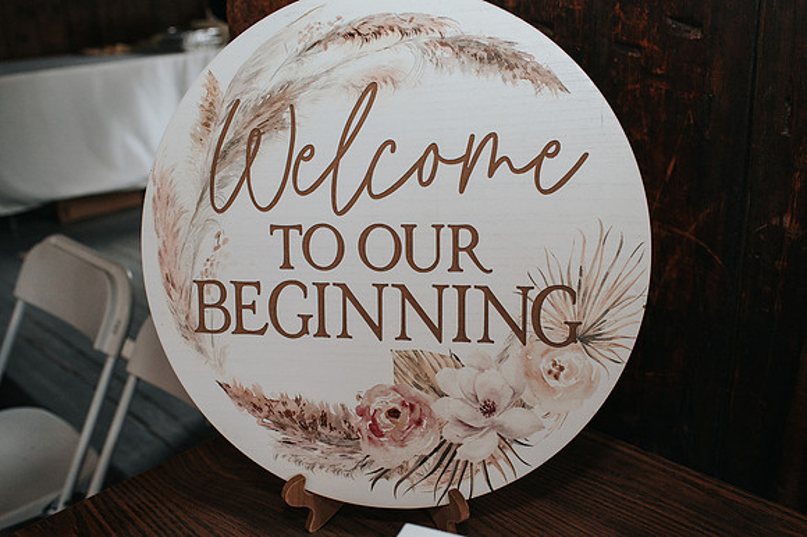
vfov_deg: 36.0
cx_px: 420
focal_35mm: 37
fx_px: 825
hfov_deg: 52.1
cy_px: 280
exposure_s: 1/200
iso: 1000
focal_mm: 35
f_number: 4.5
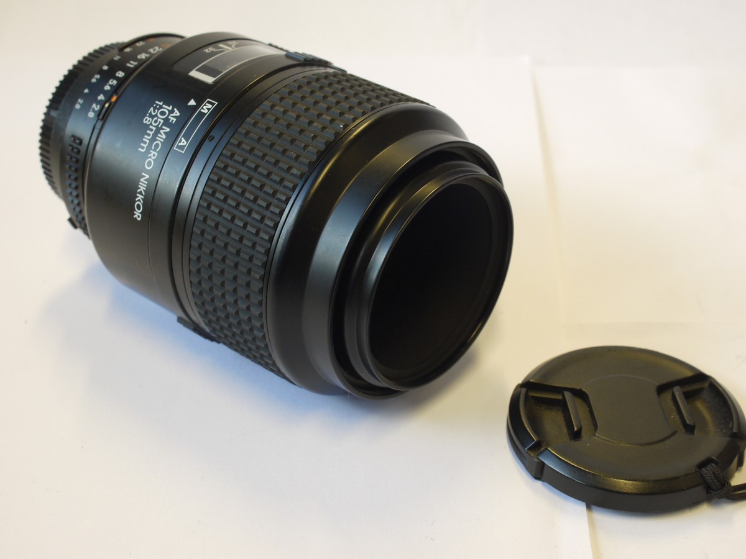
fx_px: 1293
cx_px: 373
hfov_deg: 32.2
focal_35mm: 60
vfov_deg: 24.4
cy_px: 280
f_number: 8
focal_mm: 30
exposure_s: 1/15
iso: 400
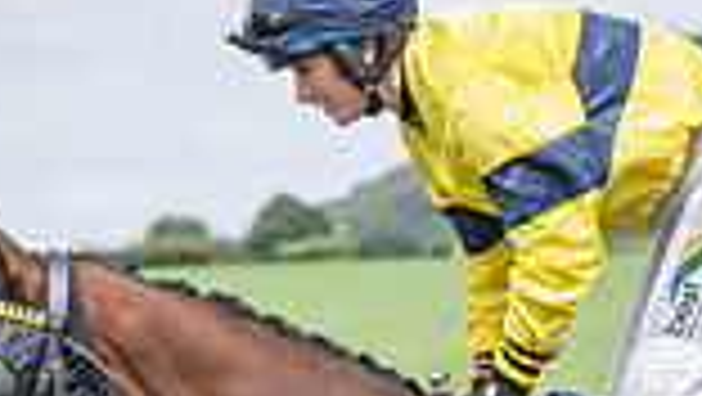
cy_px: 666
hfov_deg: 4.5
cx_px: 436
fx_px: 8885
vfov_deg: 2.5
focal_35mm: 477
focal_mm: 70
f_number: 5
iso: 400
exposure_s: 1/1600
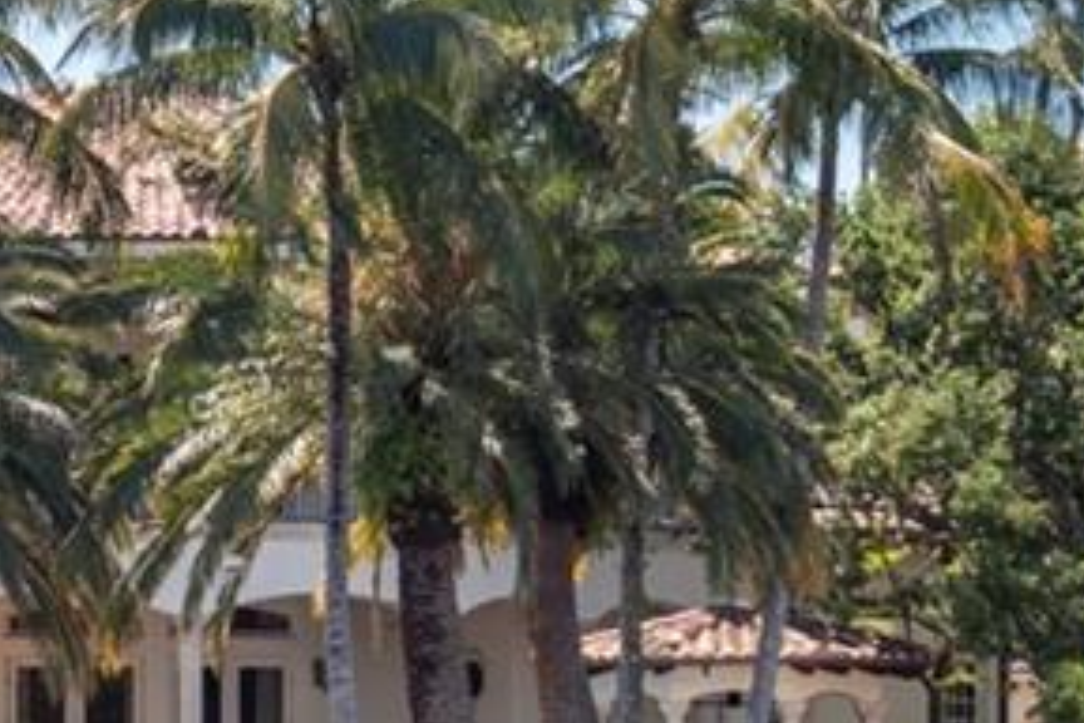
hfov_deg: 11.4
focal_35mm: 178
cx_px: -4
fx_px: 5359
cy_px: 299
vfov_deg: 7.7
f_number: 8
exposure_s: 1/640
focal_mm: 50
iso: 250
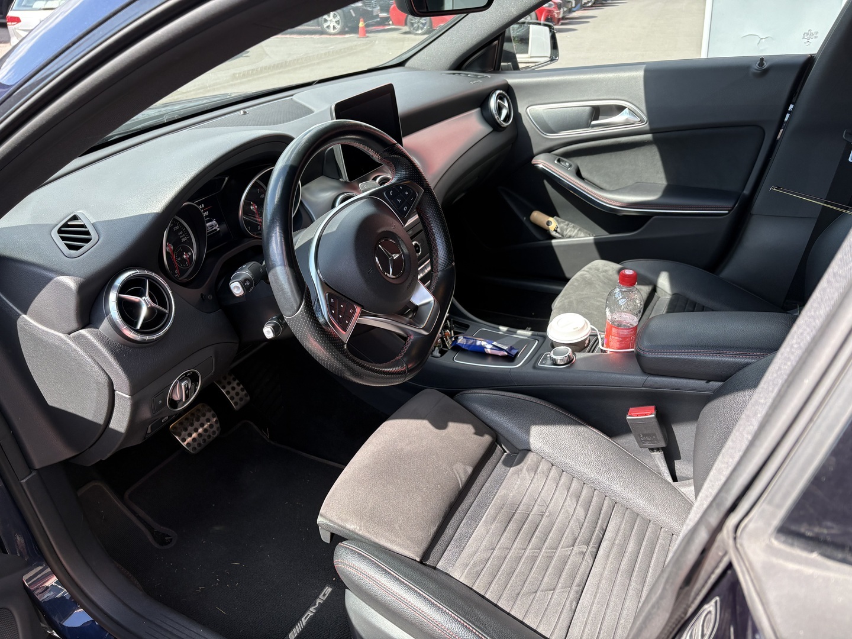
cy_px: 320
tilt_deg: -27.4
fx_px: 640
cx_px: 426
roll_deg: -0.5
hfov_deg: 67.3
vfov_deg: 53.1
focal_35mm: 26
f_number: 1.6
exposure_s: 1/322
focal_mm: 5.96
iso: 40
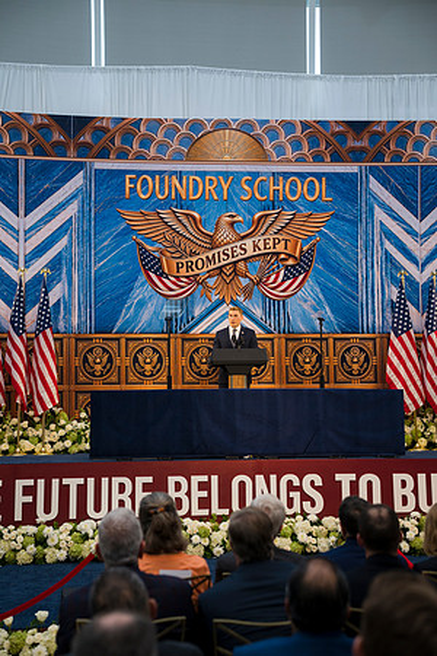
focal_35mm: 49
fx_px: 892
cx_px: 218
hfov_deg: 27.5
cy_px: 328
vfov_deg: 40.3
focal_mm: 49
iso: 220
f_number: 2.8
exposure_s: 1/200
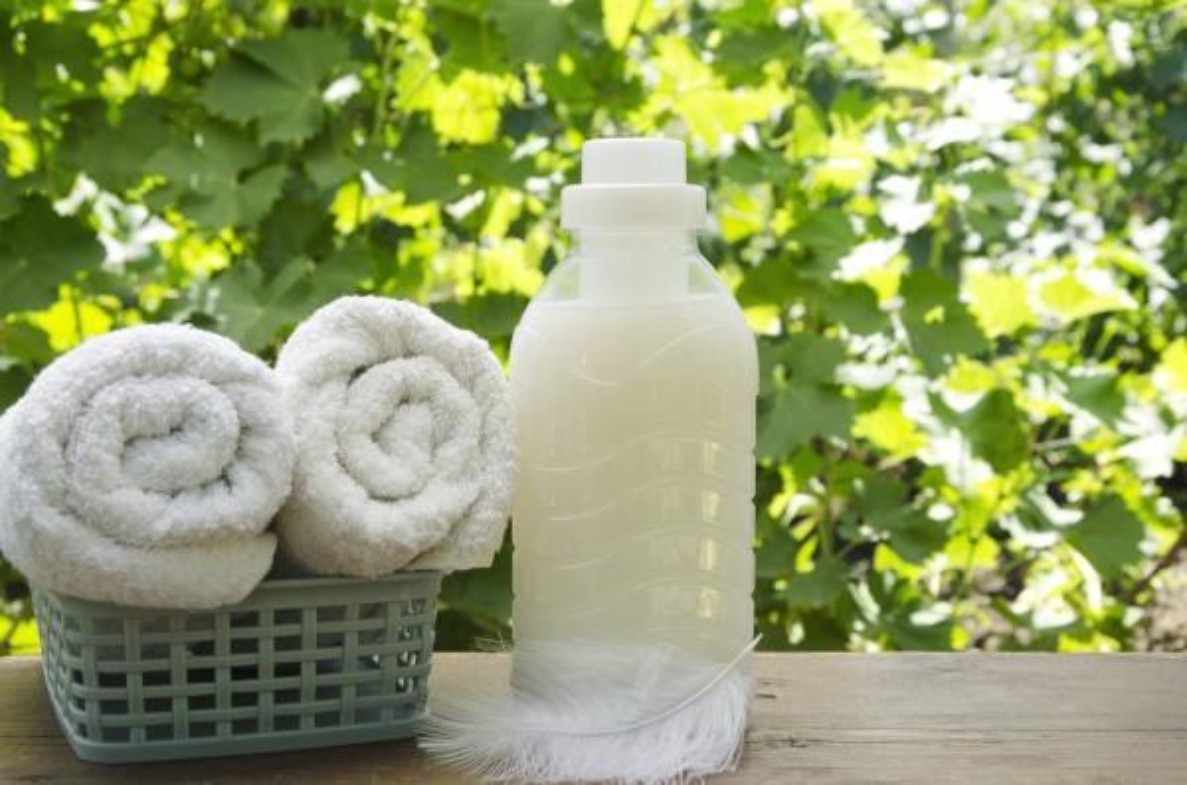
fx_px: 1974
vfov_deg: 22.5
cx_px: 594
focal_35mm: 60
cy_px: 392
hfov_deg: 33.5
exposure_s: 1/100
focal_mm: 40
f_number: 8
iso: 100
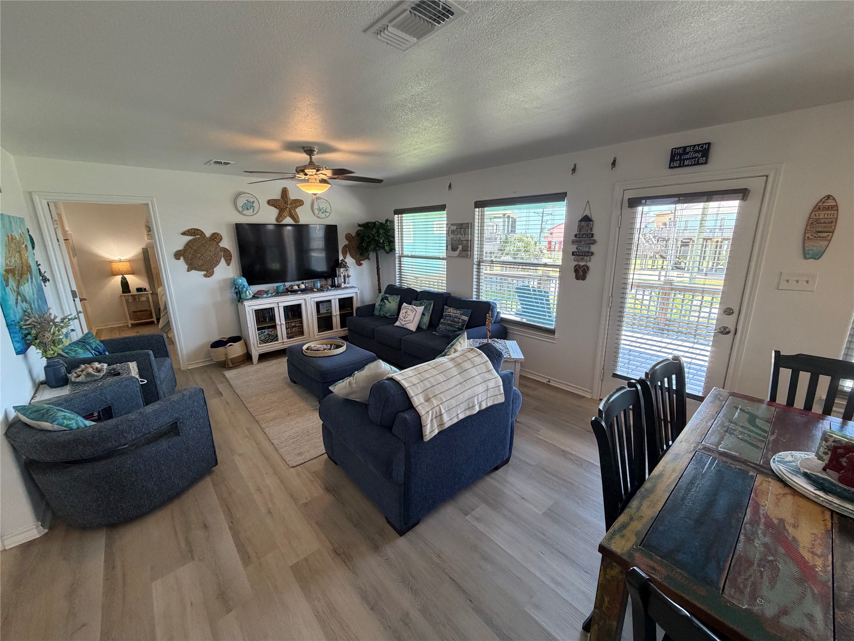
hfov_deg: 102.1
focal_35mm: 14
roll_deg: +0.4
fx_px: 345
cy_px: 320
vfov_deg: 85.7
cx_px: 427
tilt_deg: -15.2
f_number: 2.2
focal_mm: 2.22
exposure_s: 1/120
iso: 250
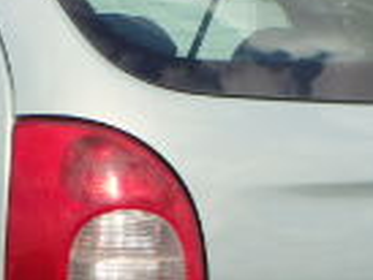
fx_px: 1607
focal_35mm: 149
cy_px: 351
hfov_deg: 13.1
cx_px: 16
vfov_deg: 9.8
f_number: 4.2
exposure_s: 1/640
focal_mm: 5.7
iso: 125
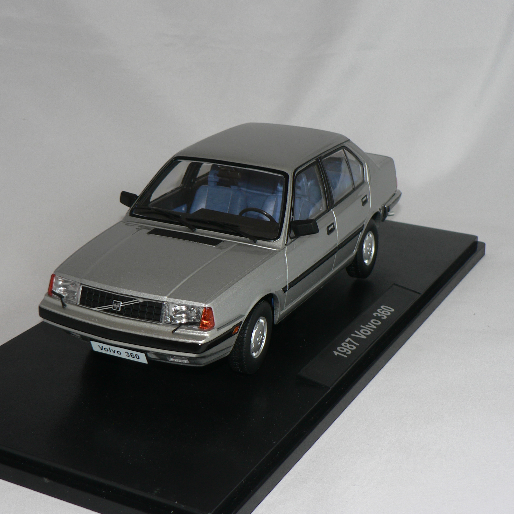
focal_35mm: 64
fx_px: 1075
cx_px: 221
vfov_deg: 26.9
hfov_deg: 26.9
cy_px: 257
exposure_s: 1/60
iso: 80
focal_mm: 8.9
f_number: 2.8
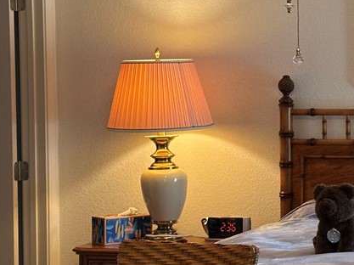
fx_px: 1206
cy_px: 146
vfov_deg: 12.5
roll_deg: -0.8
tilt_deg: -3.0
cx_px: 408
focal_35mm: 118
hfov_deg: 16.1
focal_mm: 6.86
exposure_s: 1/60
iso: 125
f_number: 1.78
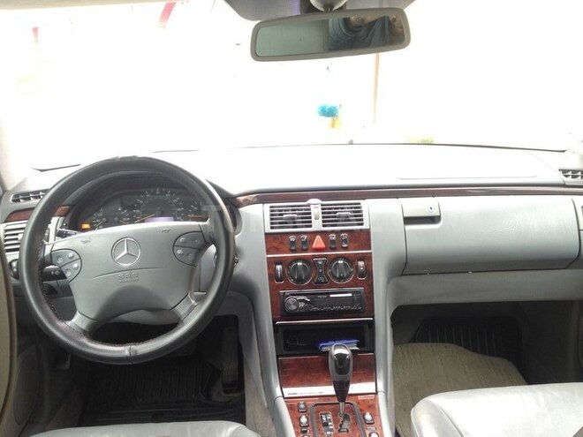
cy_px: 218
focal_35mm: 33
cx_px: 292
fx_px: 556
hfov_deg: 55.4
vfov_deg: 42.9
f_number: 2.4
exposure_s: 1/30
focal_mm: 4.12
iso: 50
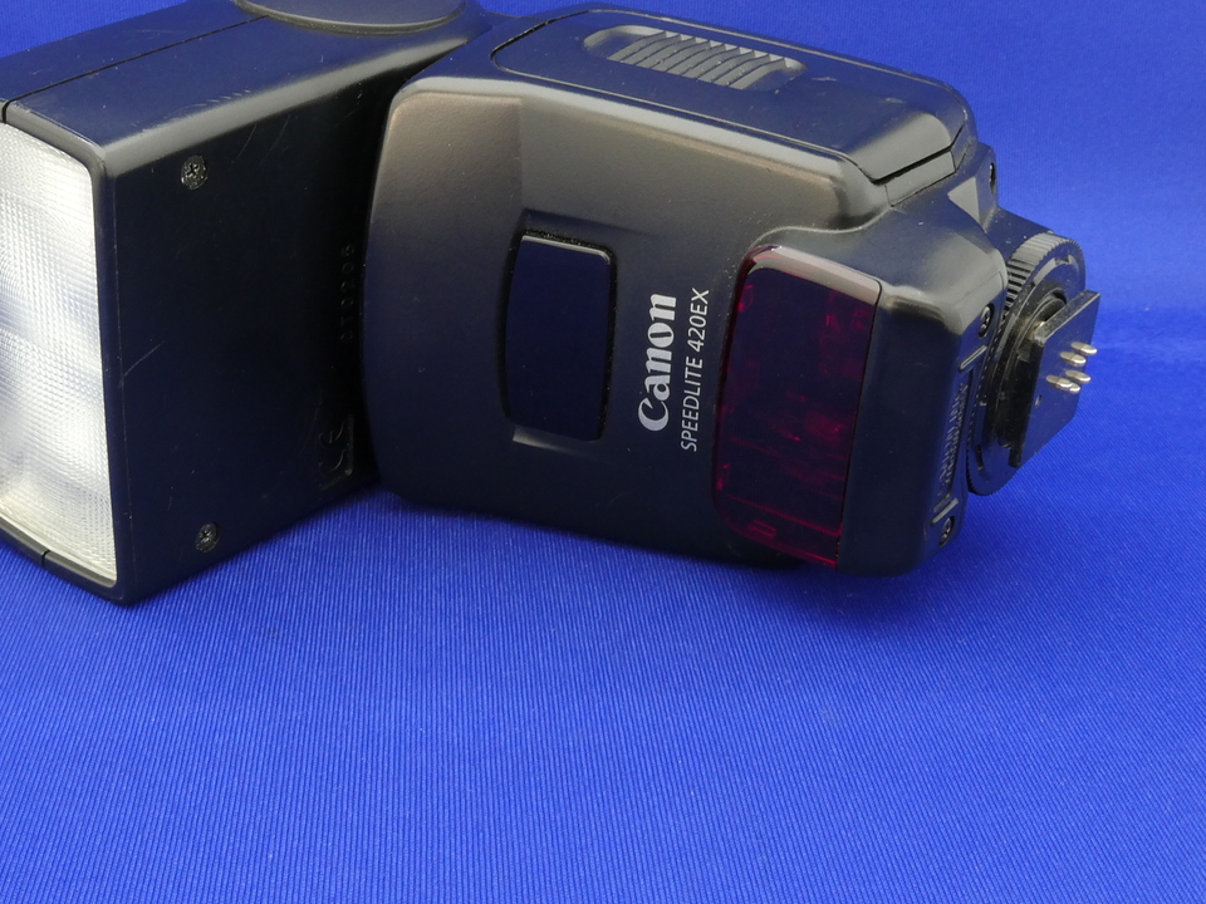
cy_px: 357
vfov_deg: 29.0
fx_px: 1742
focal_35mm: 50
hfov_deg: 38.0
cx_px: 474
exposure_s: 1
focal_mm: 7.2
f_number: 8
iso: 200
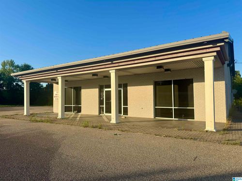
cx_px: 121
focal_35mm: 24
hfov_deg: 71.6
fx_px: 168
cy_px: 90
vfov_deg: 56.8
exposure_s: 1/3413
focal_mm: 6.76
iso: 80
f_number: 1.78
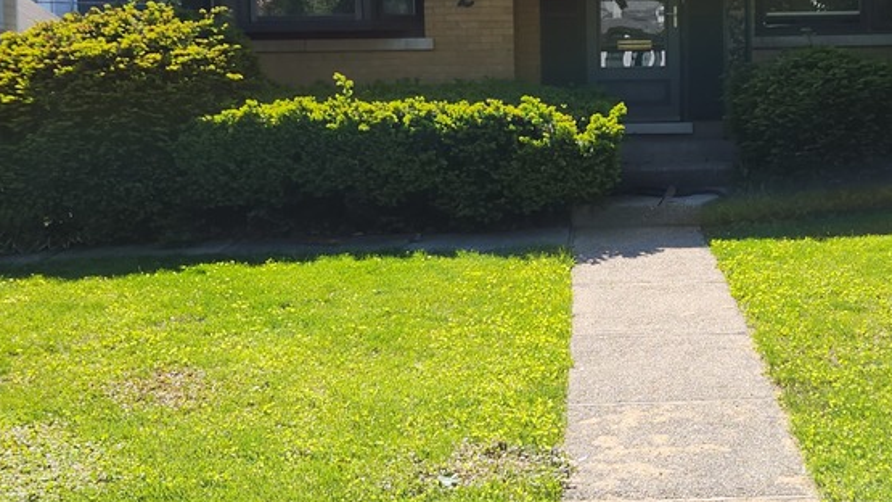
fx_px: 1537
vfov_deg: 18.5
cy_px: 174
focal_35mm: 65
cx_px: 590
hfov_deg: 32.1
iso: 20
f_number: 1.8
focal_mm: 5.4
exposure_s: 1/986
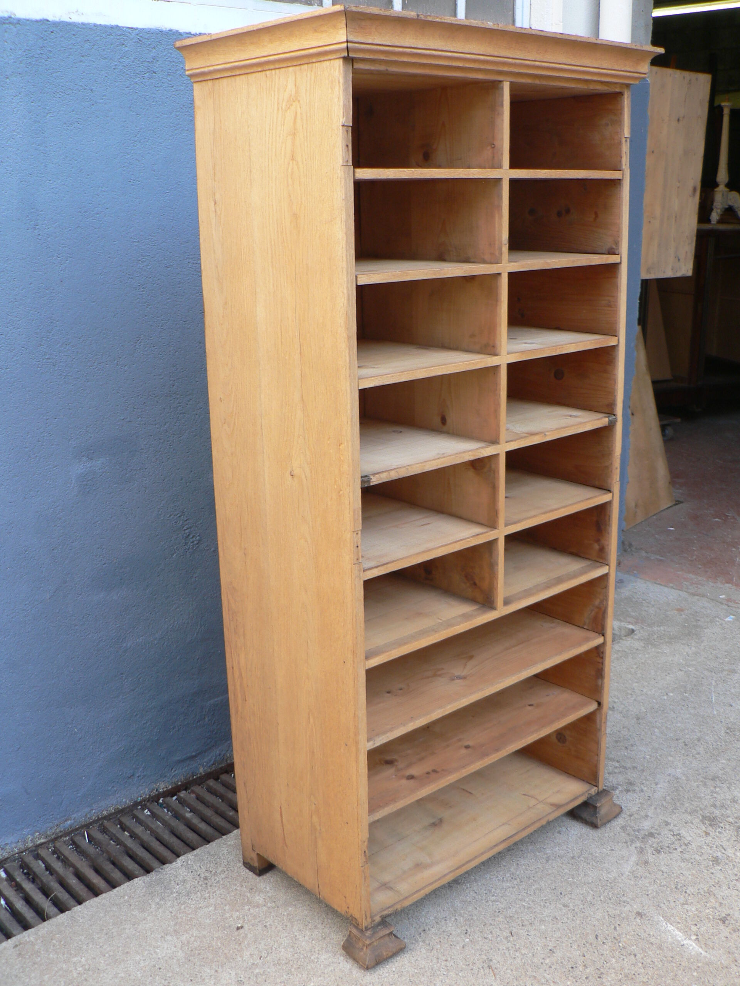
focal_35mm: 36
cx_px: 370
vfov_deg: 51.4
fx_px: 1026
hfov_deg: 39.7
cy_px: 493
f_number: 2.8
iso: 80
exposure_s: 1/60
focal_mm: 6
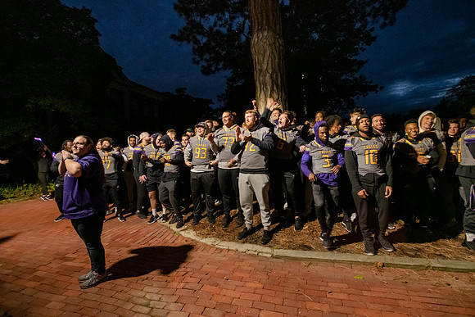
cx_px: 238
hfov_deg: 93.3
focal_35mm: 17
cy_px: 158
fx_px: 224
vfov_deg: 70.5
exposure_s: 1/40
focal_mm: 17
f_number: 5
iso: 5000
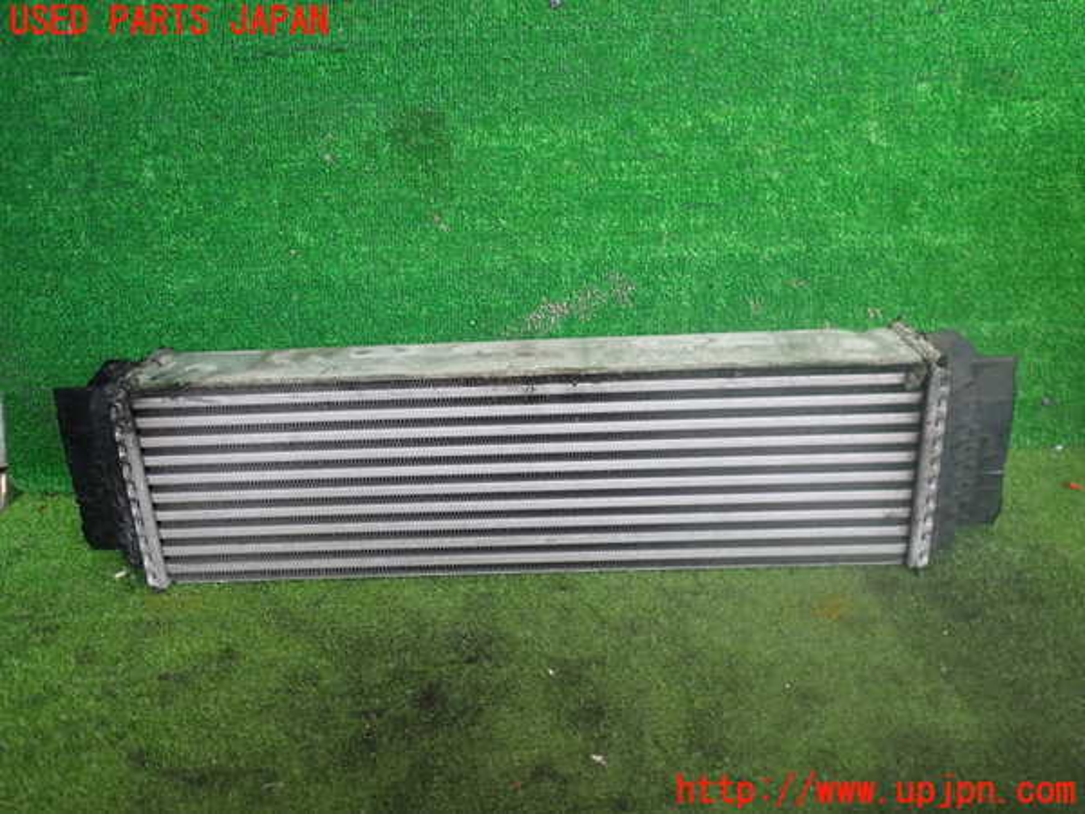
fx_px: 940
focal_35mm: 30
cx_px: 542
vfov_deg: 46.8
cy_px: 407
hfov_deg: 60.0
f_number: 2.3
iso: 200
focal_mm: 5.4
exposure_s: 1/50
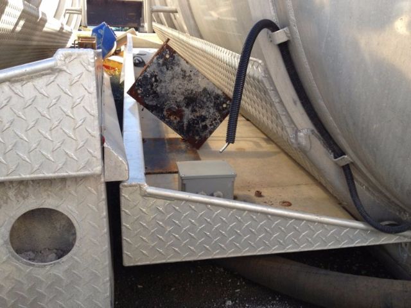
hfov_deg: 52.6
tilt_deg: -18.4
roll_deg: -1.0
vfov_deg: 40.7
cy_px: 154
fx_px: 416
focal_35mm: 35
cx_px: 206
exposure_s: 1/254
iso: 50
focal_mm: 4.28
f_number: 2.4
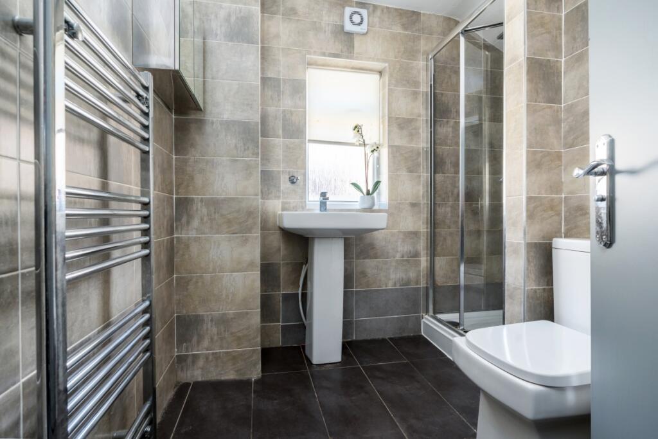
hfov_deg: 96.7
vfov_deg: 73.8
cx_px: 329
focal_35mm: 16
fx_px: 292
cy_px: 220
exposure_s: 1/40
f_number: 7.1
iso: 320
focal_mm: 16
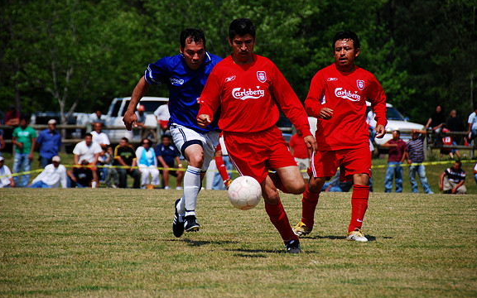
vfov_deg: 4.3
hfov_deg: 6.8
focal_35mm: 308
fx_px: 4004
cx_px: 238
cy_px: 139
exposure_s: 1/640
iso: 100
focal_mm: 200
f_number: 5.6
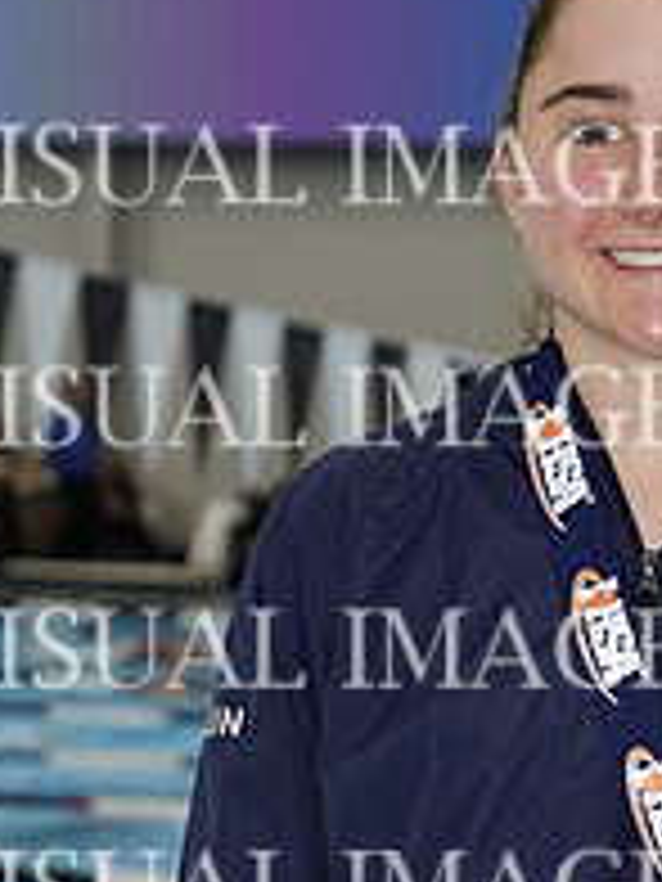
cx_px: 696
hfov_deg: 8.2
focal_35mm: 179
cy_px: 770
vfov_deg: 11.0
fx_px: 4564
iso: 1250
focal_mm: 63
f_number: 5.6
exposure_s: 1/200
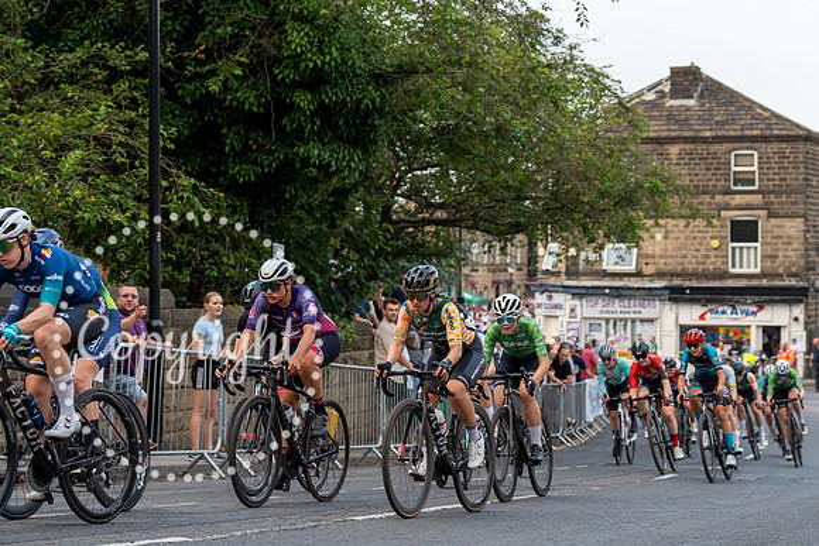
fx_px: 1754
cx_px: 451
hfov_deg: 26.3
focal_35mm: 77
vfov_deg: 17.7
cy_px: 245
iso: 800
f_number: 4
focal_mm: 70
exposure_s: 1/800
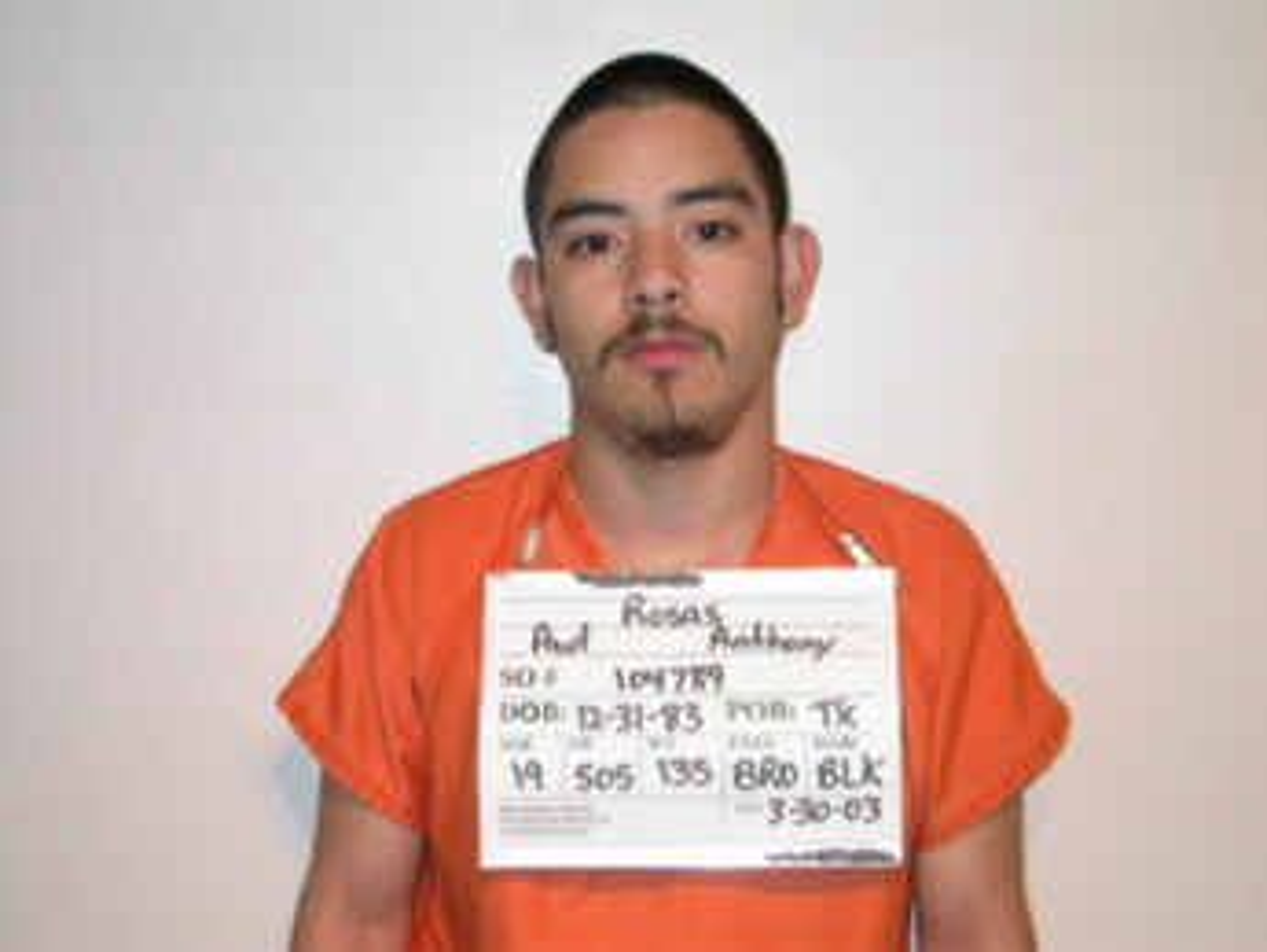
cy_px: 476
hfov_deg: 31.7
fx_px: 2233
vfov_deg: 24.0
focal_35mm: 61
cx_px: 634
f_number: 3.1
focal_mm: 12.7
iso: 100
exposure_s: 1/61.4
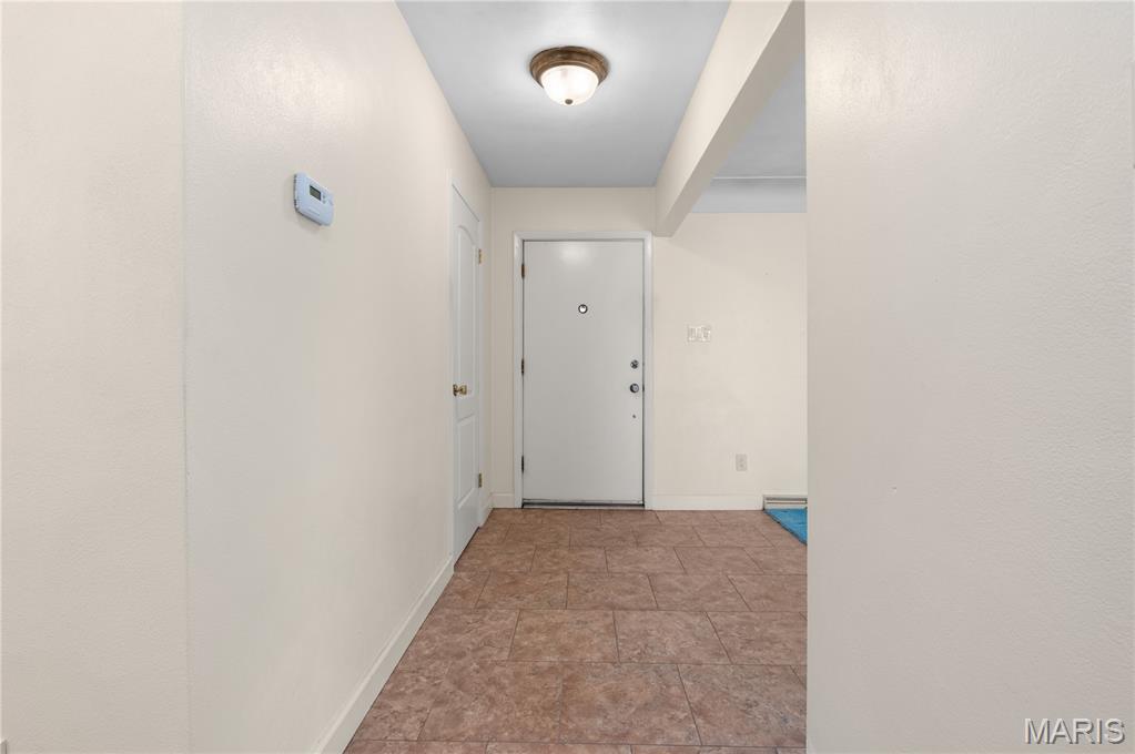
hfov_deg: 96.8
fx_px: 504
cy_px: 377
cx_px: 568
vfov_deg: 73.6
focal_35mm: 16
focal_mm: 16
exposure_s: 1/2
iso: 320
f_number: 10
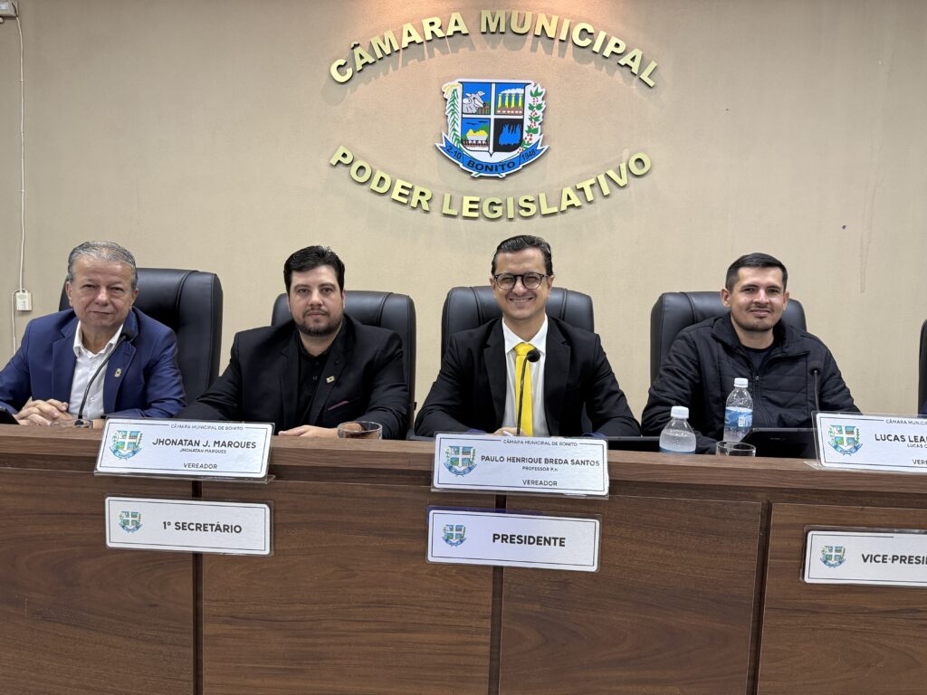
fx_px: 643
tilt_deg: -5.6
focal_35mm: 24
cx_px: 464
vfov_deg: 56.8
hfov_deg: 71.6
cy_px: 348
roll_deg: -2.2
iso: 320
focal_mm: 6.76
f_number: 1.78
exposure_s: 1/60
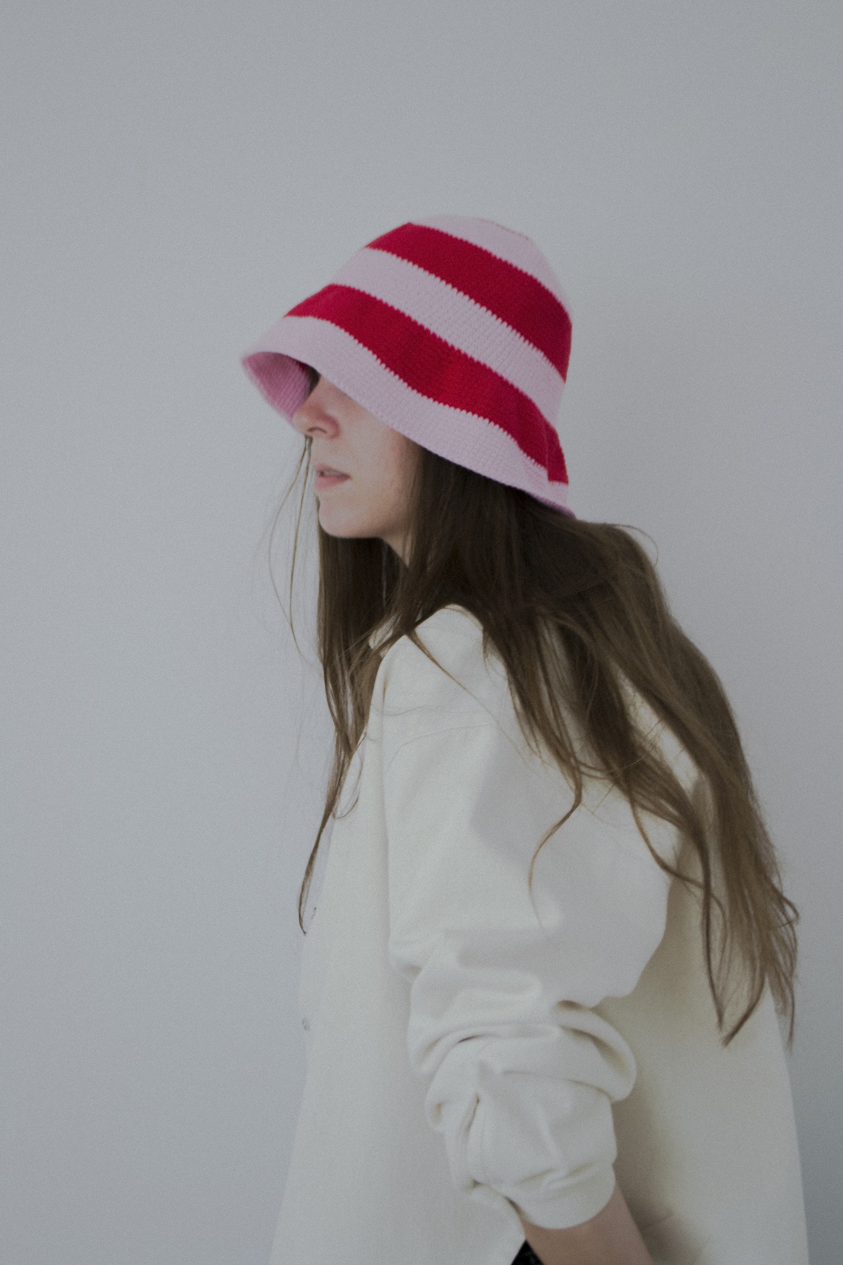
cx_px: 422
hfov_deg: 21.6
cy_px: 632
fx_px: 2213
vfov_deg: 31.9
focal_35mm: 63
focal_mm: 42
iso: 110
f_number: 5.3
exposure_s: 1/80
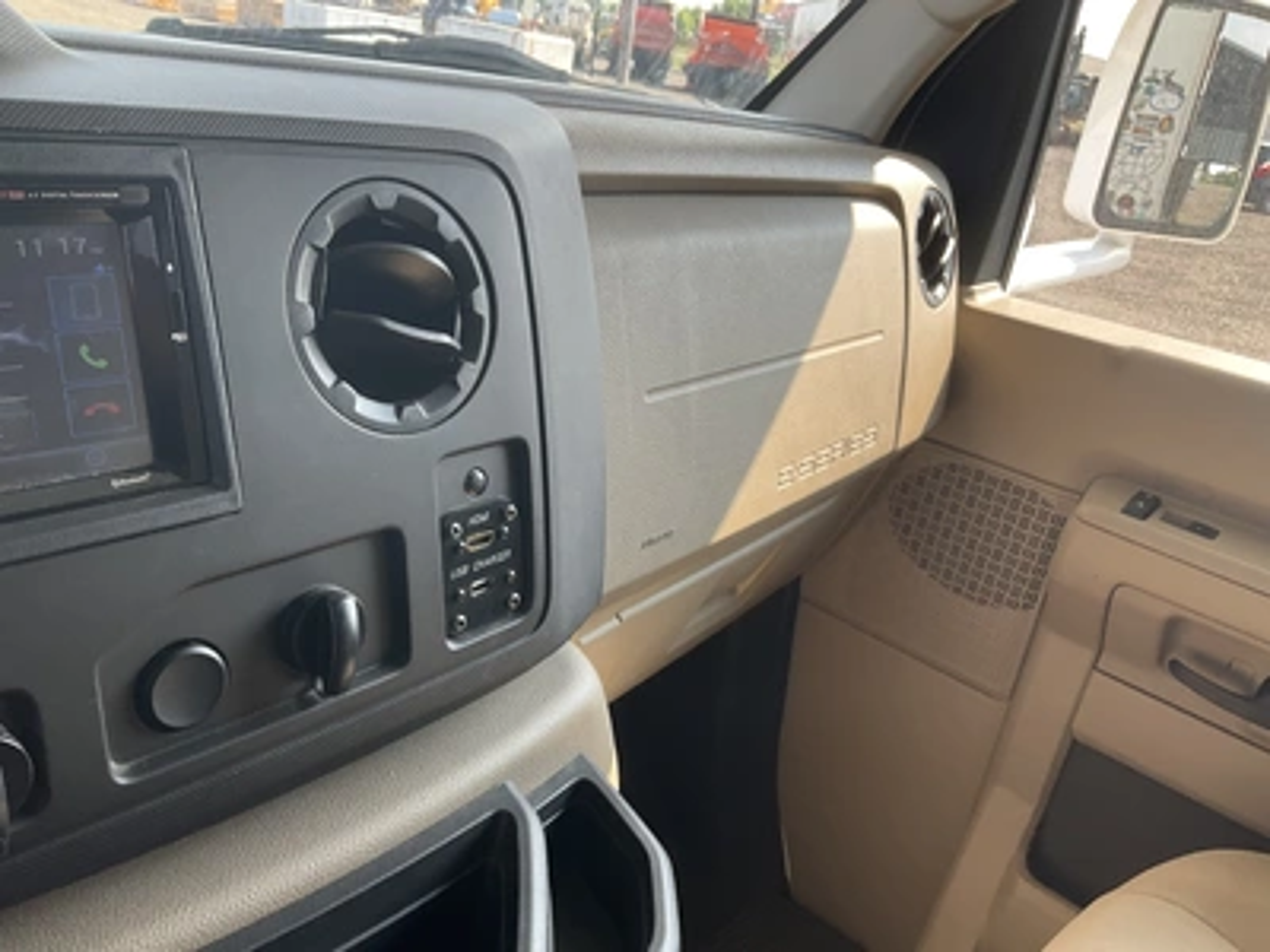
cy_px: 476
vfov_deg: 48.2
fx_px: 1064
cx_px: 635
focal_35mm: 29
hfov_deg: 61.7
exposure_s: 1/125
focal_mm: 3
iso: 16
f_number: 1.8
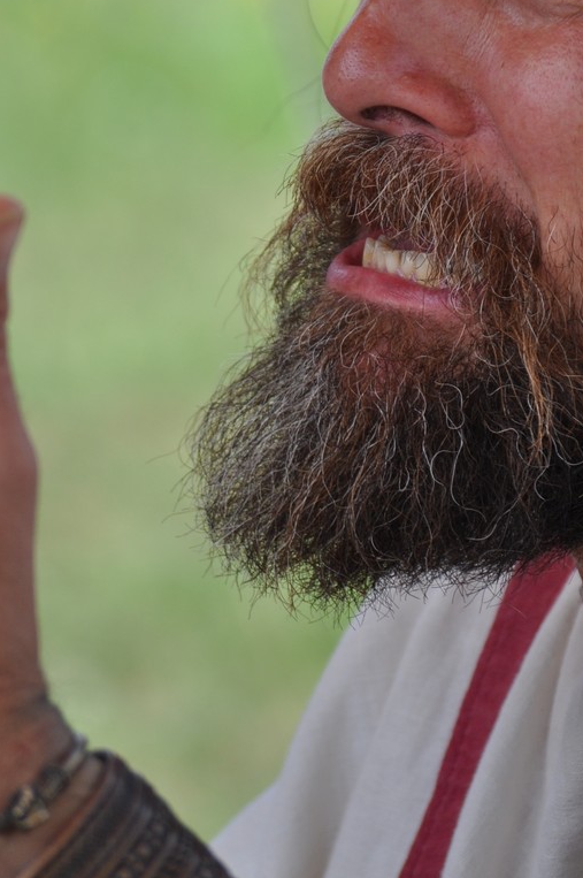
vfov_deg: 4.4
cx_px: 479
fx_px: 11491
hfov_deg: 2.9
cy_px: 124
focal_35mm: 472
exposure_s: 1/500
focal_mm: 160
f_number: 5.6
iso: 220
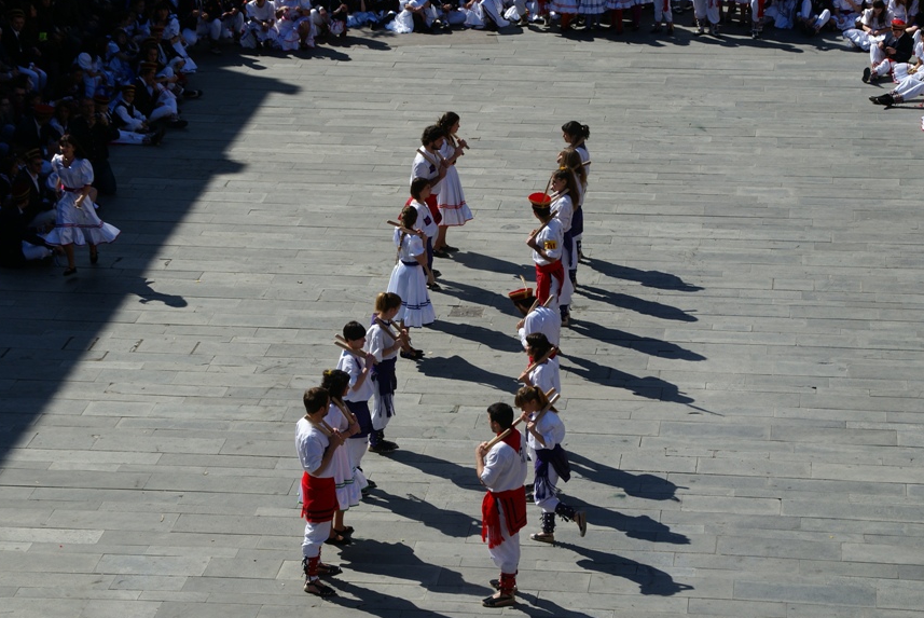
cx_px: 519
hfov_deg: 20.7
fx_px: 2533
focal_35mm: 99
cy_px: 304
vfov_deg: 13.9
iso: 100
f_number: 9
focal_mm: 55
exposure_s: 1/250
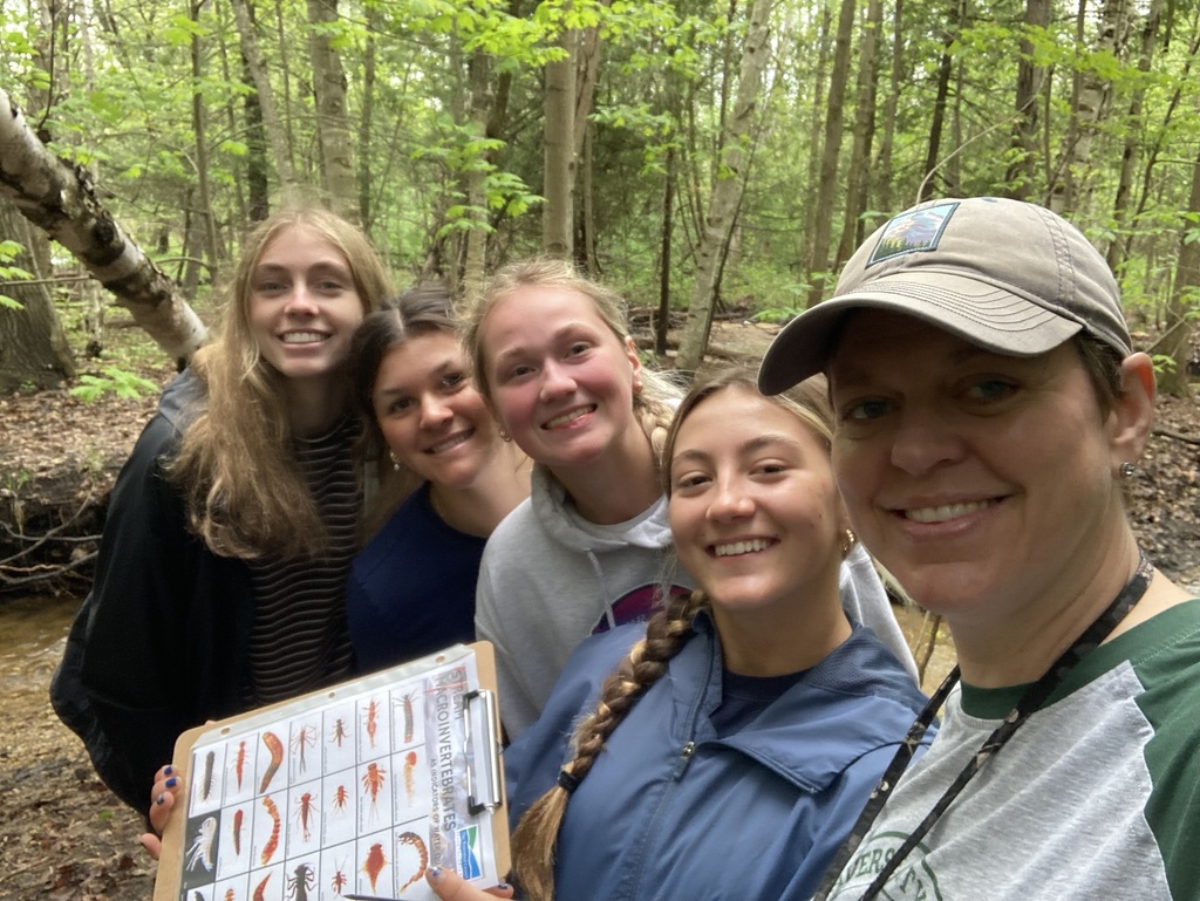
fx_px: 1110
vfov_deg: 44.2
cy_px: 450
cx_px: 600
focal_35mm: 32
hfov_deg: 56.8
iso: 80
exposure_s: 1/60
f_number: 2.2
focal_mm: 2.87
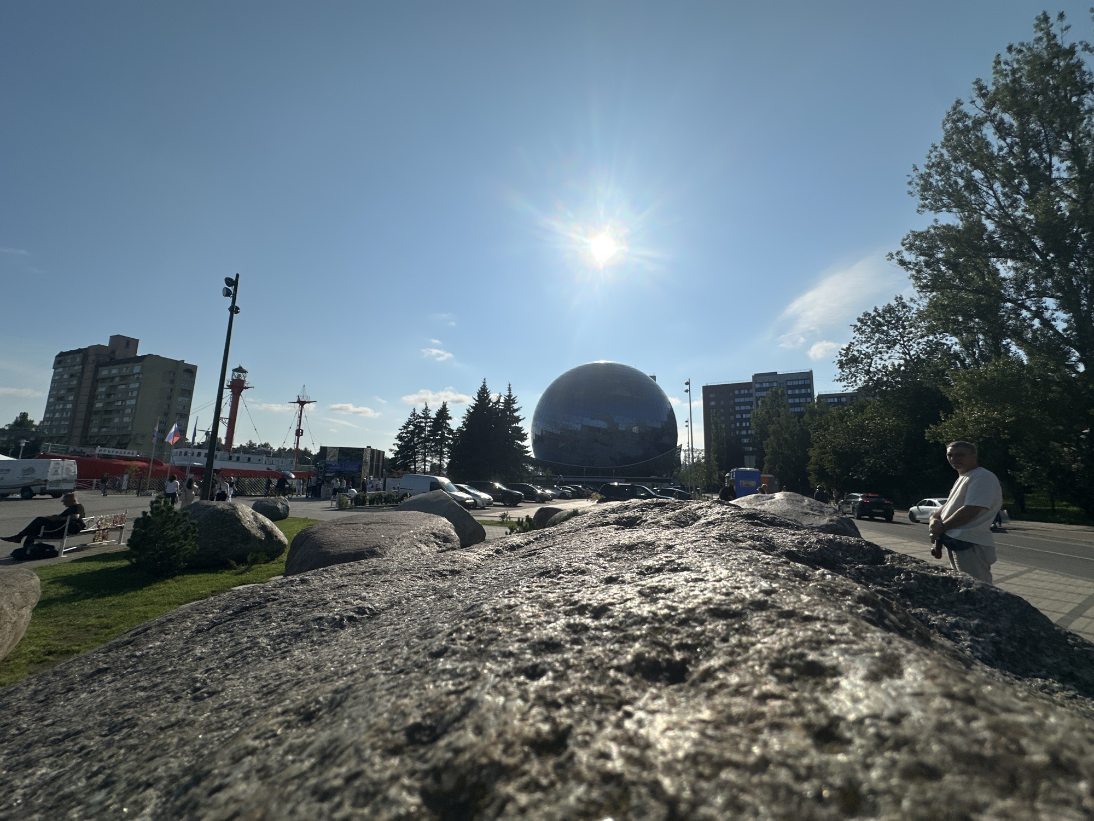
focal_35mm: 14
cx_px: 547
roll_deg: -1.3
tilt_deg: +8.7
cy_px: 410
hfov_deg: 102.1
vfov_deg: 85.7
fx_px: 442
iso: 40
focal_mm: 2.22
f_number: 2.2
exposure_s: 1/8403
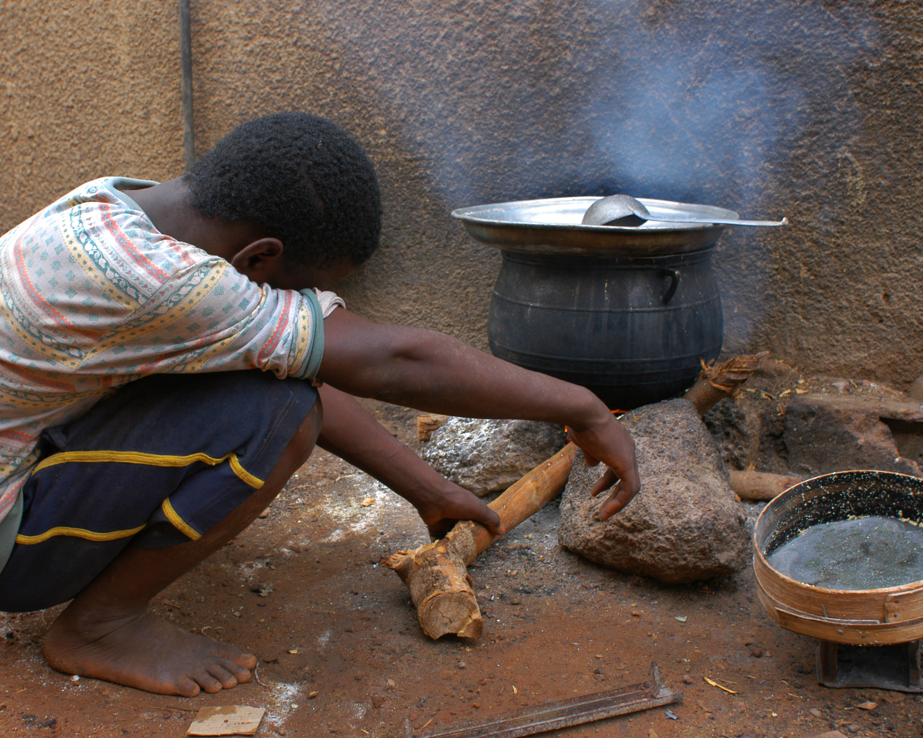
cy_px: 369
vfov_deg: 43.4
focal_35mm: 34
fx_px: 929
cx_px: 400
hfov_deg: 52.7
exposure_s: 1/100
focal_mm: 20
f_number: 5
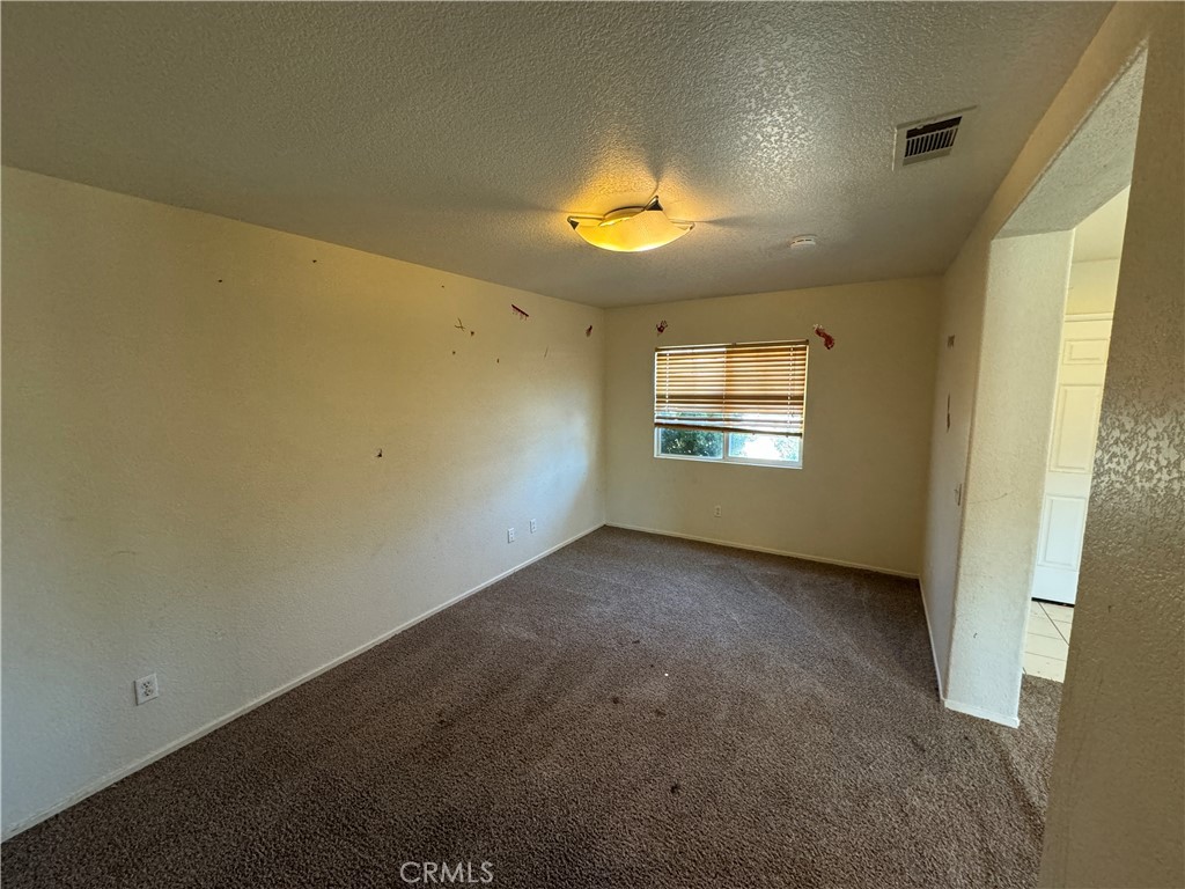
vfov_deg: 85.7
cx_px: 592
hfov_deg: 102.1
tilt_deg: -6.5
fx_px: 479
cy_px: 444
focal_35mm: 14
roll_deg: +0.6
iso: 320
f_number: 2.2
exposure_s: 1/60
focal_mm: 2.22
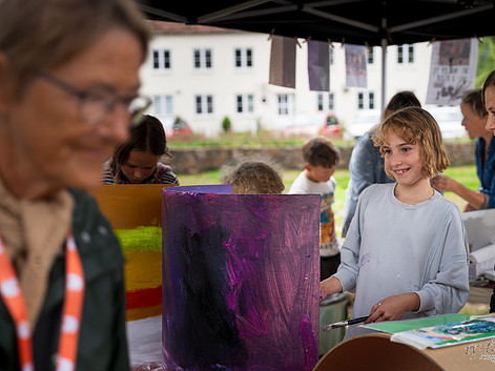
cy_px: 197
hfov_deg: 33.1
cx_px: 295
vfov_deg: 25.2
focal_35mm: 58
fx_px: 829
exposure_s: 1/200
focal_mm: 49
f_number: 2.8
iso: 125
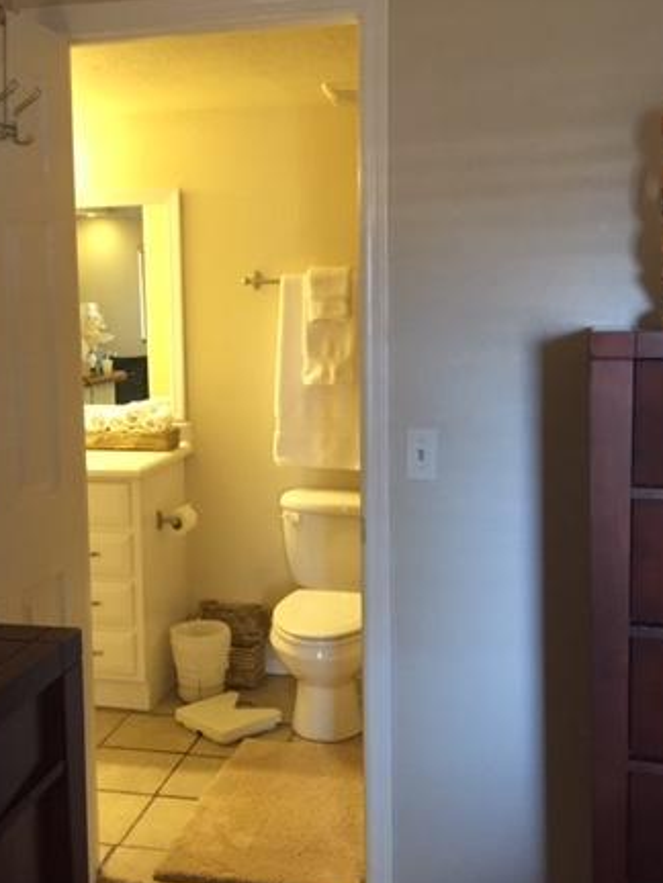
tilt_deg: -7.7
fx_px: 1098
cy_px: 417
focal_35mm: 43
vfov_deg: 43.8
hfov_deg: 33.4
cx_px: 235
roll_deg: +1.1
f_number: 2.2
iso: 160
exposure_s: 1/30
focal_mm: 4.15
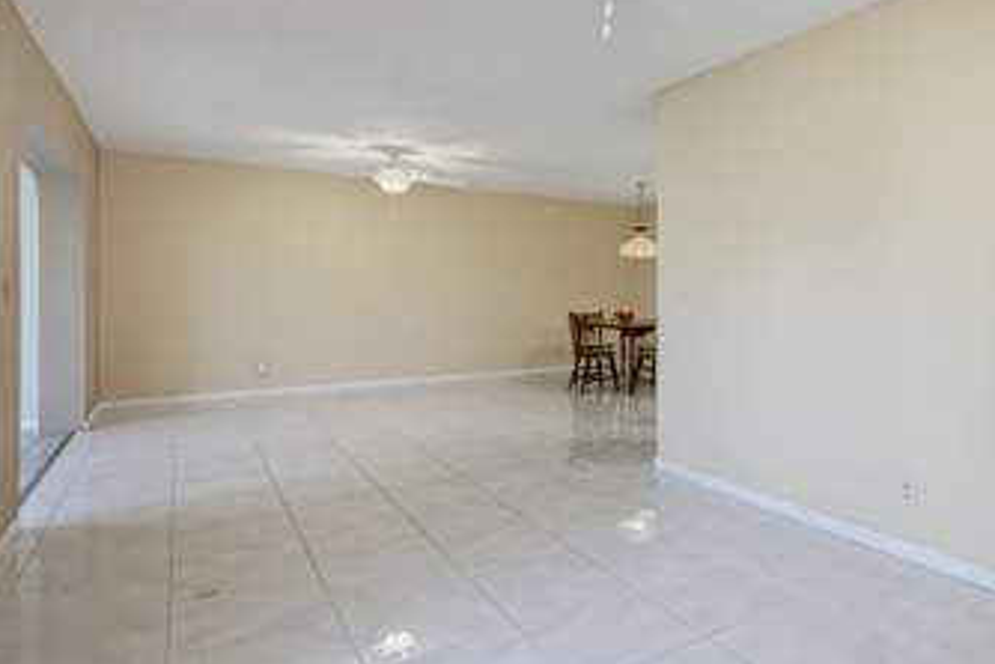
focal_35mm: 23
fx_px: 636
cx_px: 712
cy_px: 316
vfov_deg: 55.1
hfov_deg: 72.2
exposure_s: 1/50
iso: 800
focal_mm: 16
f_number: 3.5
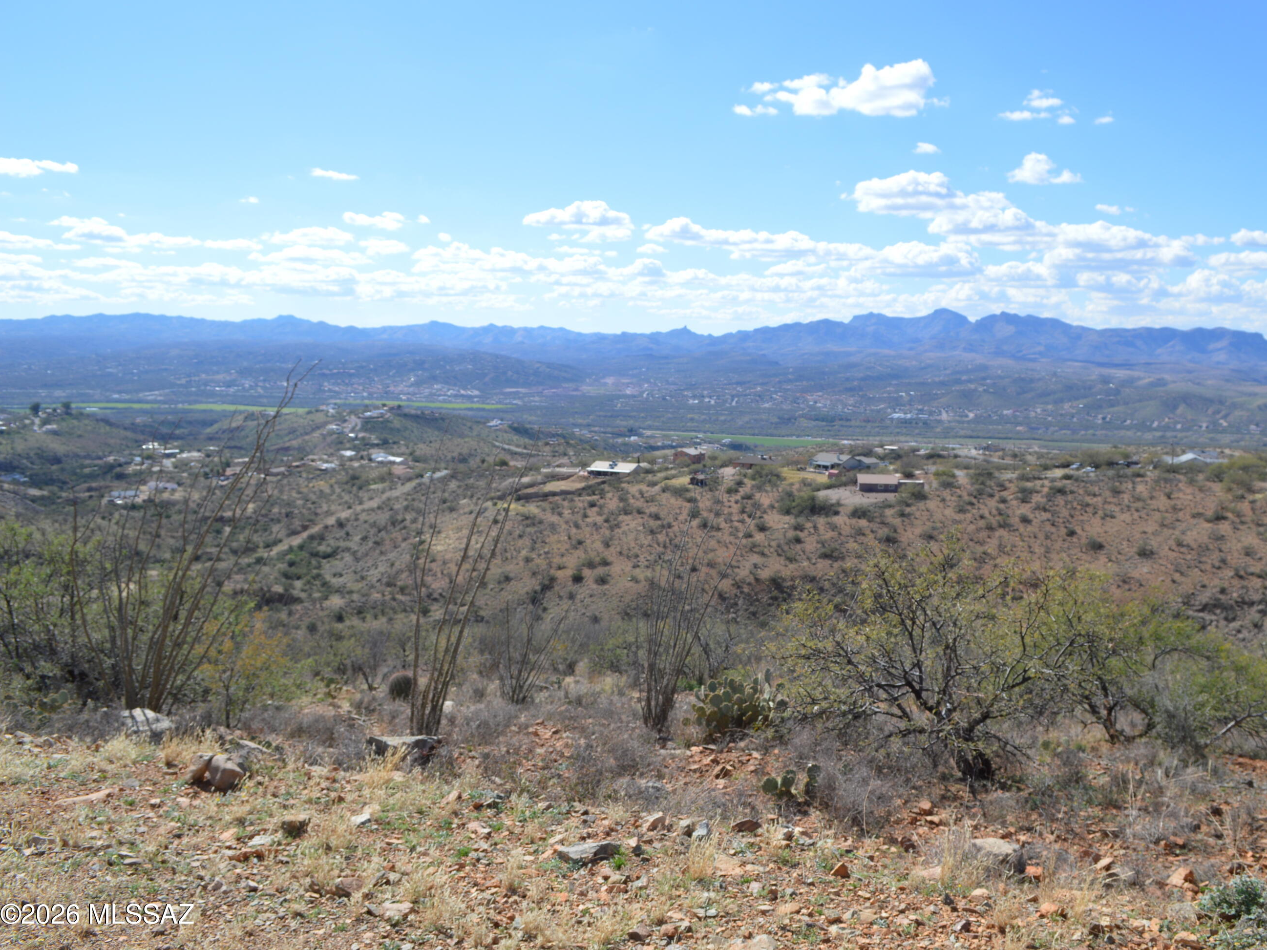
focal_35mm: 30
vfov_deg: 46.8
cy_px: 471
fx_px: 1098
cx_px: 731
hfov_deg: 59.7
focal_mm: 18
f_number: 8
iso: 100
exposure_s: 1/250
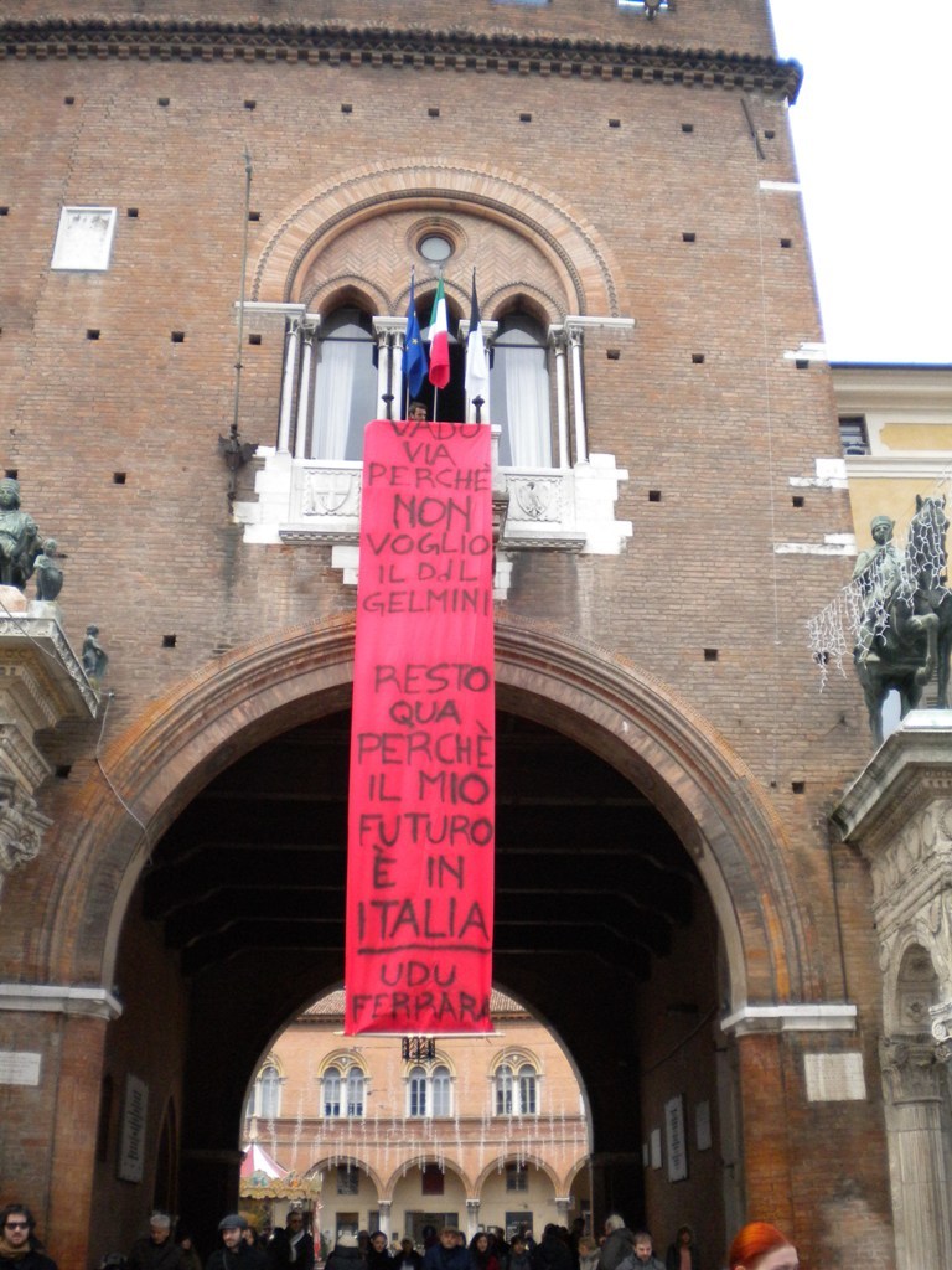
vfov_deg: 52.6
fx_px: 1283
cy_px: 635
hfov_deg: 40.7
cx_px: 476
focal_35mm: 35
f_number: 3.1
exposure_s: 1/550
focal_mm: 6.3
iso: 280
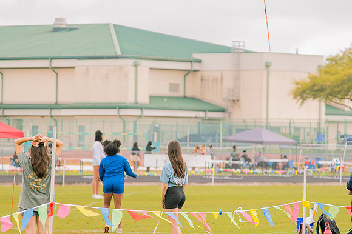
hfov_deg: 8.1
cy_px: 124
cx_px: 199
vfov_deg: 5.4
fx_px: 2489
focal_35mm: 255
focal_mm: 120
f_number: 4
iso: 200
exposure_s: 1/200
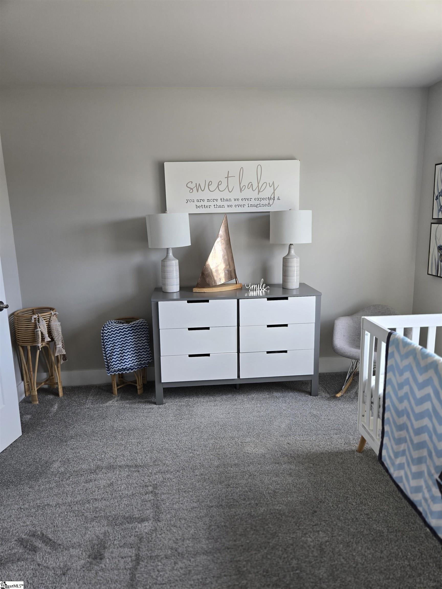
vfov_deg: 73.9
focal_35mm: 23
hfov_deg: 58.9
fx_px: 392
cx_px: 221
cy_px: 294
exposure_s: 1/120
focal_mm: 5.4
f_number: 1.8
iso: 64
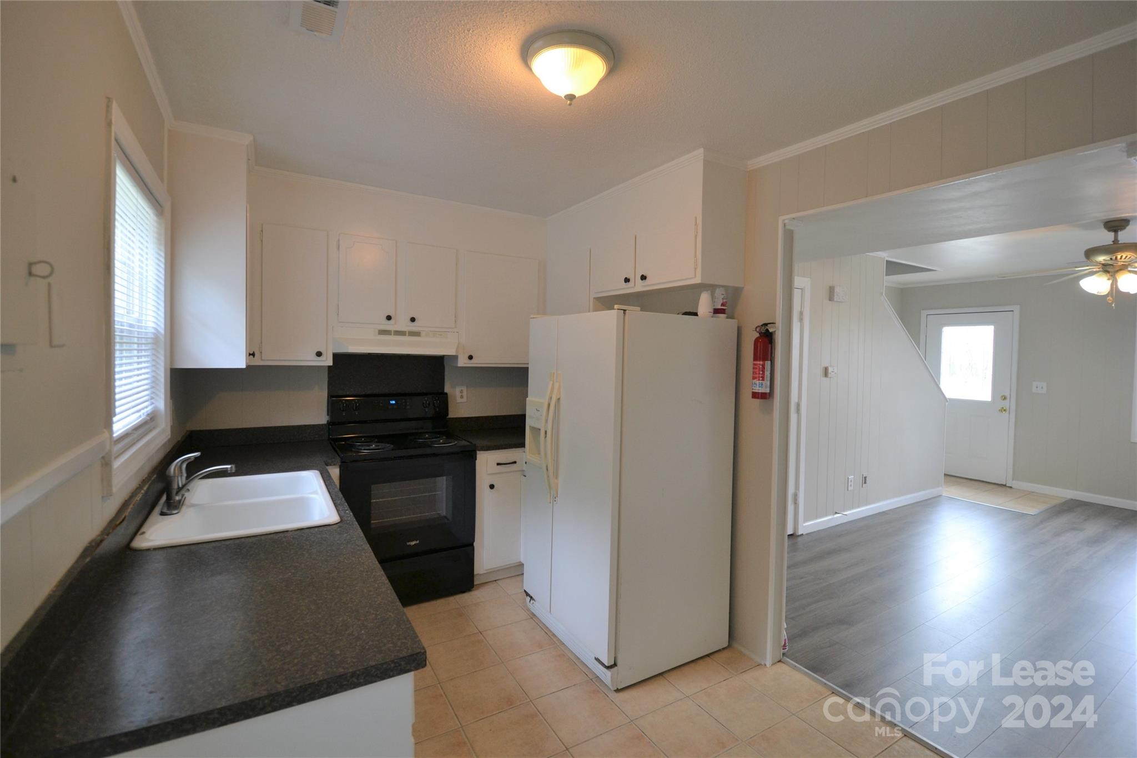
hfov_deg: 100.4
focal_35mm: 15
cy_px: 379
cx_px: 568
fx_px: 474
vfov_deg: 77.3
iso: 400
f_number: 4.5
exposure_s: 1/80
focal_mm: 10
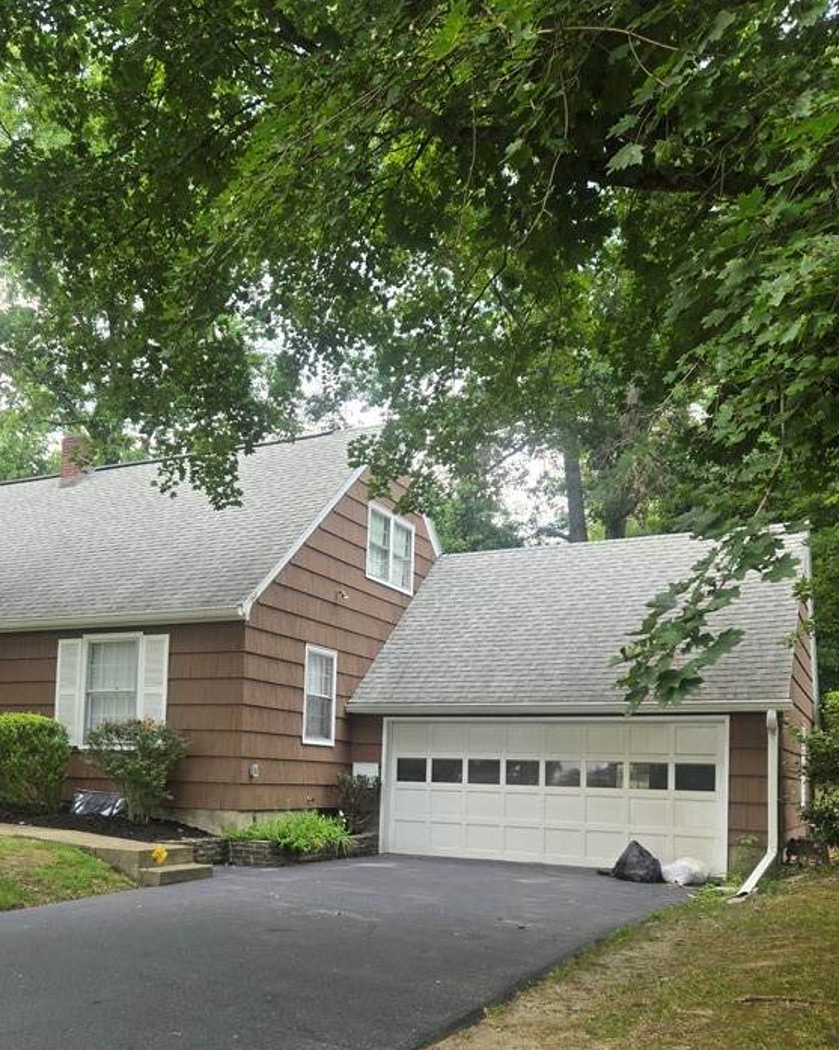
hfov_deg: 43.7
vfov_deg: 53.2
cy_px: 702
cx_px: 265
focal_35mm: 33
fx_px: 1025
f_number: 1.8
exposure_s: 1/180
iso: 50
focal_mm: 5.4
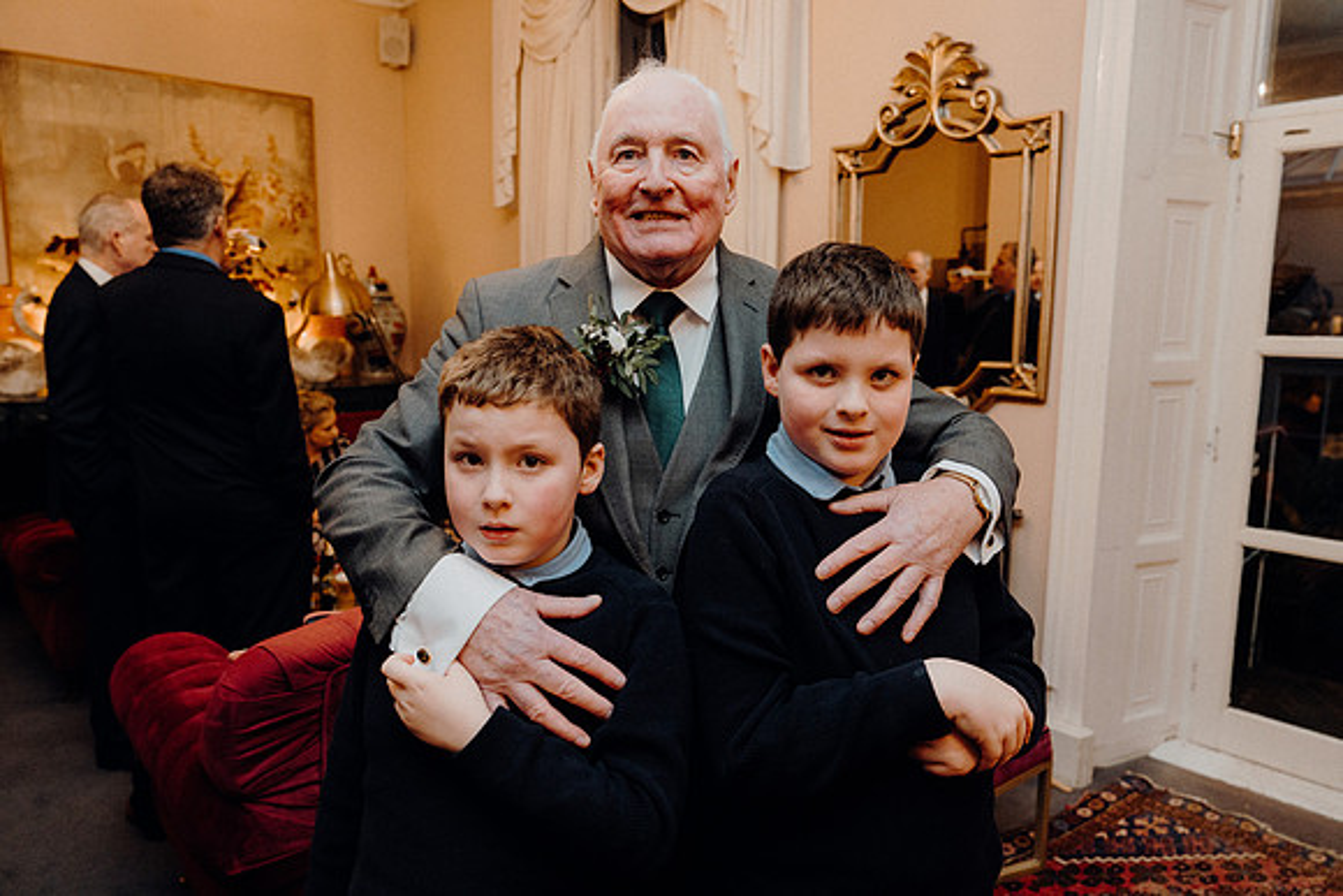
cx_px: 672
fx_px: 933
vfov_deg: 51.3
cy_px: 448
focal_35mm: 25
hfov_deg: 71.5
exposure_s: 1/160
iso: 2500
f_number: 3.5
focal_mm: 25
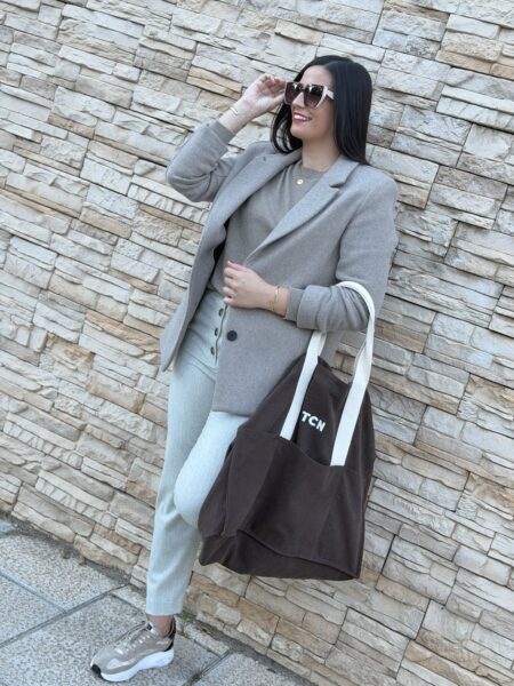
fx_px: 950
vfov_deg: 39.7
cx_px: 257
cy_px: 343
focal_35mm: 48
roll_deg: -19.2
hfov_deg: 30.3
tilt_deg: -8.7
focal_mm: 6.76
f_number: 1.78
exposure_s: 1/281
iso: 64
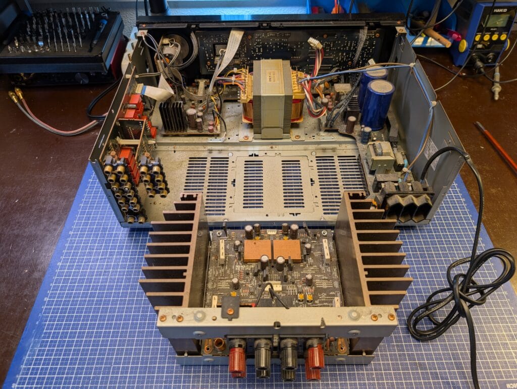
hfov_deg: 71.5
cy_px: 194
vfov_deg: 56.9
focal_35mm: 24
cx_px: 258
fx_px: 359
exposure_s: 1/133
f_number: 1.68
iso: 23
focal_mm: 6.9
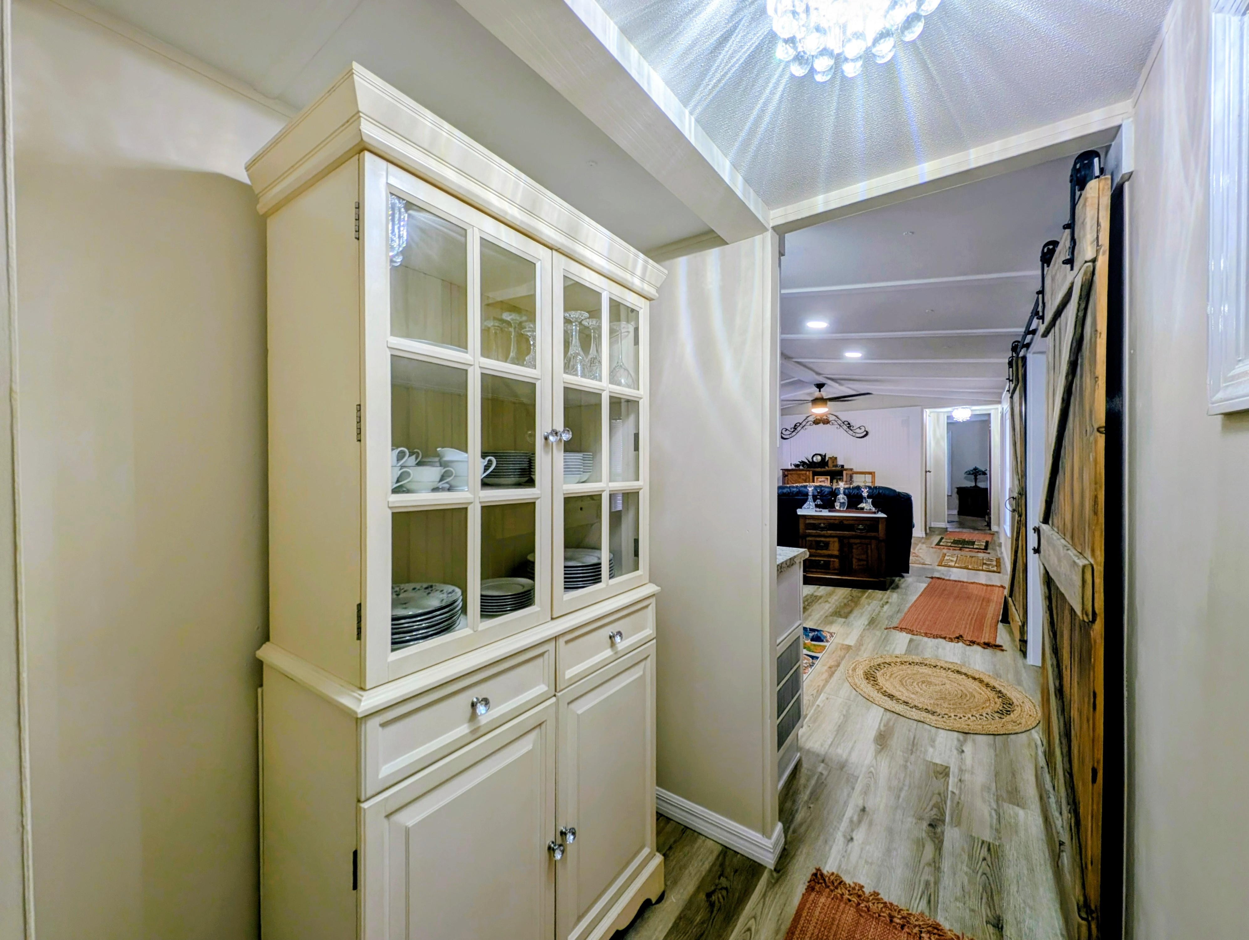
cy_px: 470
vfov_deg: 94.6
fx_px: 434
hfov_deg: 110.5
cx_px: 624
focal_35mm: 12
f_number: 1.95
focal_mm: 2.23
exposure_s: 1/40
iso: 46
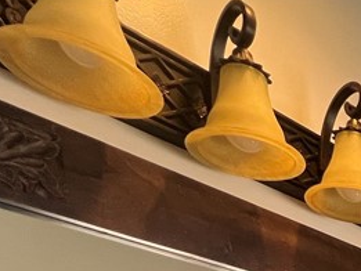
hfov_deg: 28.7
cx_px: 497
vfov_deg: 19.4
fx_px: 532
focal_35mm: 51
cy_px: 517
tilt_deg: -6.7
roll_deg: +0.7
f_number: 1.8
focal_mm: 1.57
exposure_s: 1/120
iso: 125
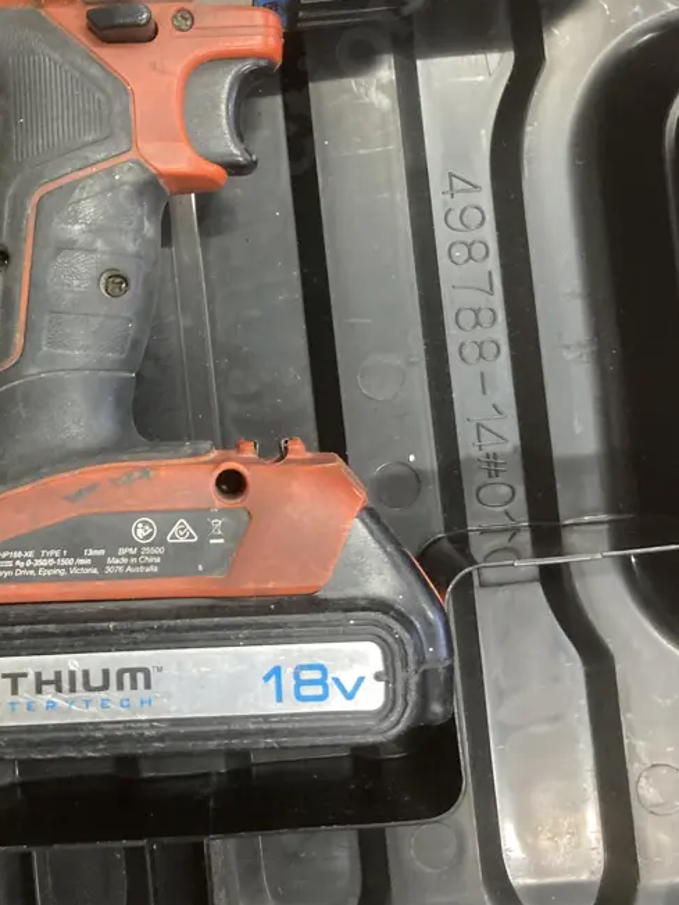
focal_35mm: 44
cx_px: 179
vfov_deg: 42.3
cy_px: 296
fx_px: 1151
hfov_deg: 32.3
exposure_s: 1/50
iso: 250
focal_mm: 3.99
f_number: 1.8
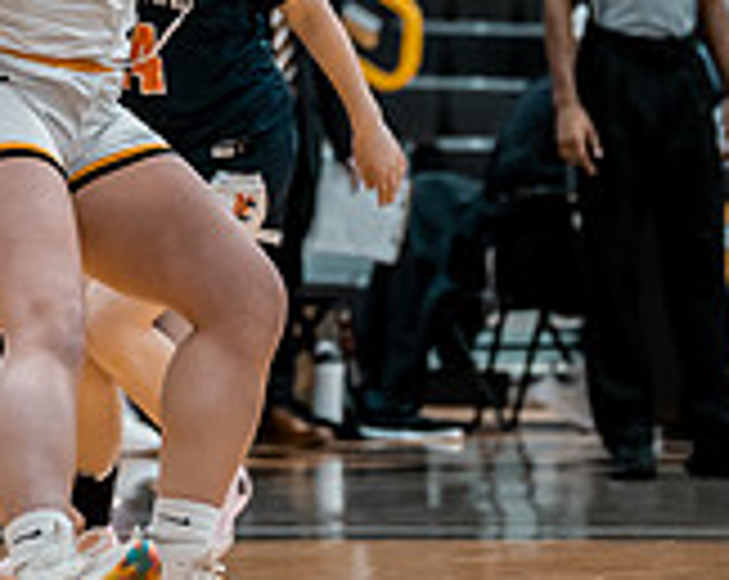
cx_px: 35
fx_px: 7387
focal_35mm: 343
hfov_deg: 5.6
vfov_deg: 4.5
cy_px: 29
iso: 1600
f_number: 2.8
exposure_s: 1/640
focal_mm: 99
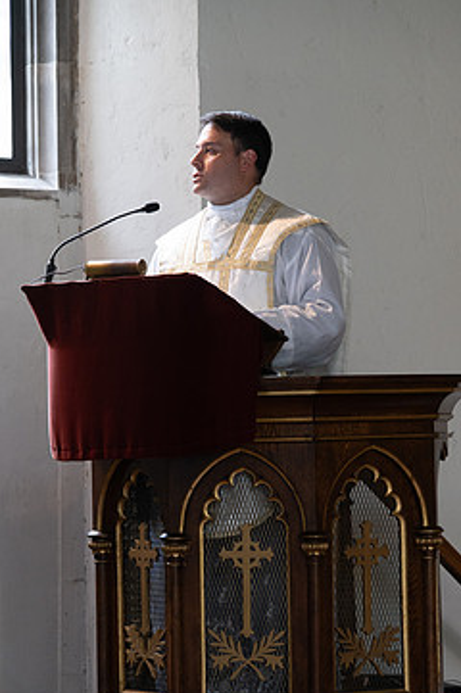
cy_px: 415
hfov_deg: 8.8
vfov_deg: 13.2
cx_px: 257
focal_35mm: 156
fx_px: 3002
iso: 3200
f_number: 4.5
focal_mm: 125
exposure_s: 1/250
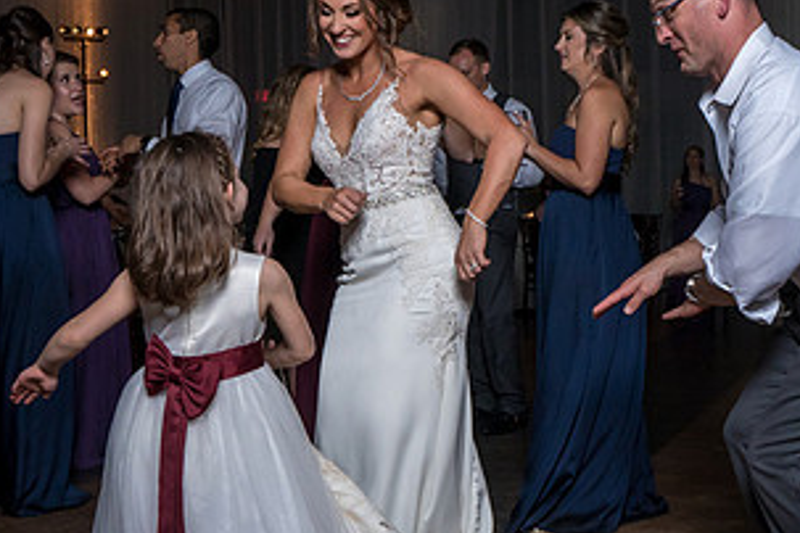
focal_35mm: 48
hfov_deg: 41.0
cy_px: 233
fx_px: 1067
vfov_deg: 28.0
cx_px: 475
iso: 2000
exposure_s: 1/200
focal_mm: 21
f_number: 5.6
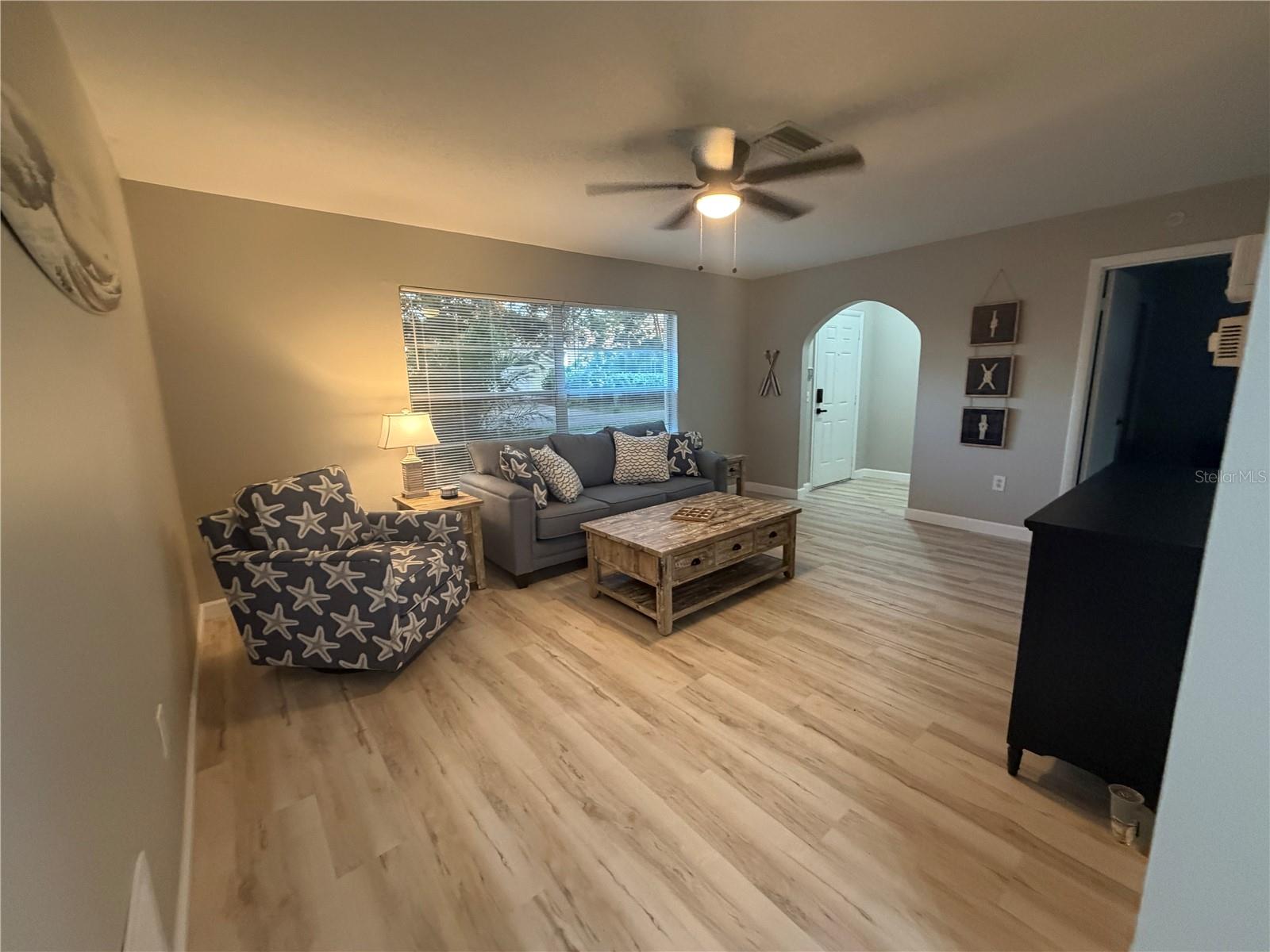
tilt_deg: -10.4
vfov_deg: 85.7
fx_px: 514
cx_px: 635
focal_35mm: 14
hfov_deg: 102.1
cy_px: 476
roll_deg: +3.5
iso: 500
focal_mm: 2.22
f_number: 2.2
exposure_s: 1/60
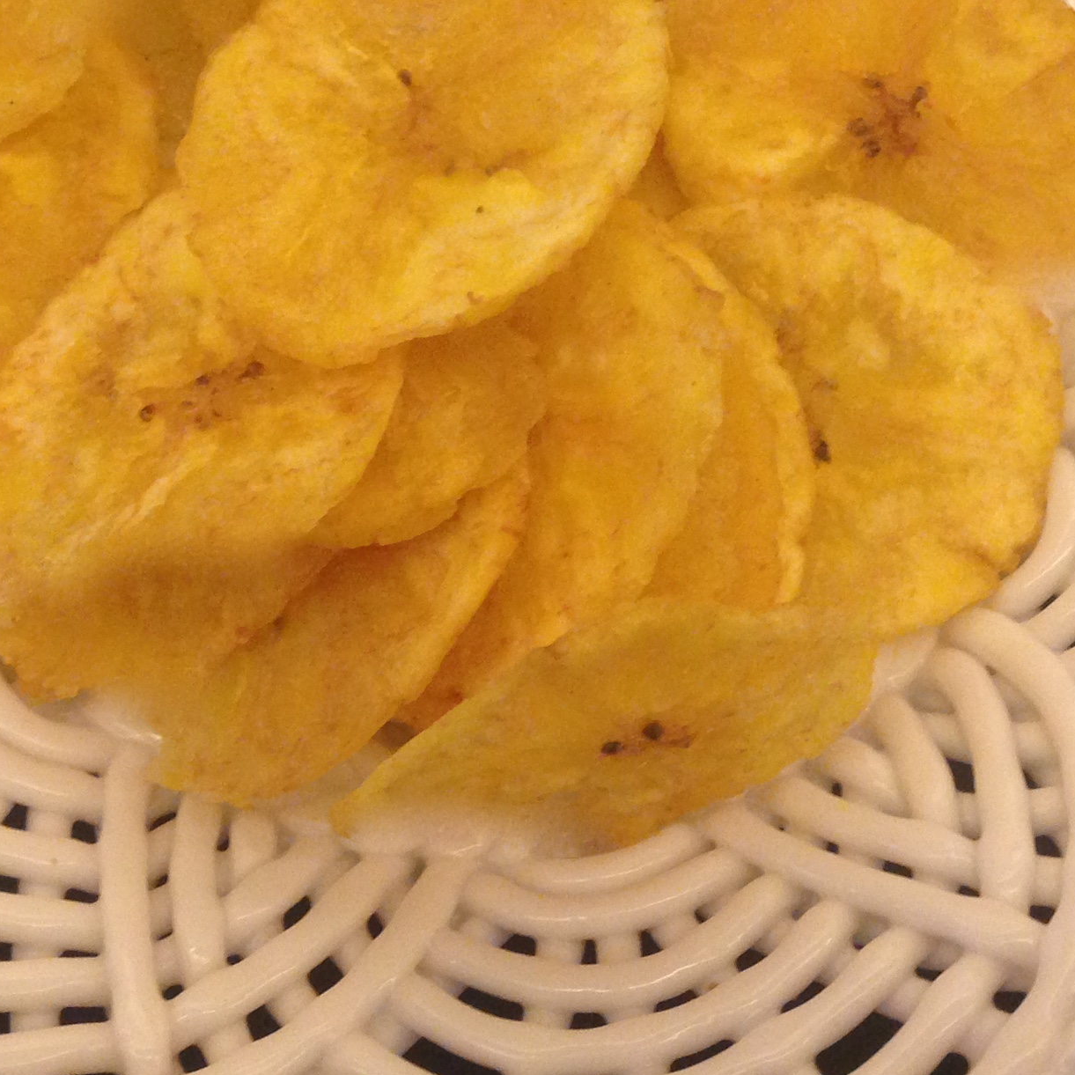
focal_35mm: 78
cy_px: 331
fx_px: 2741
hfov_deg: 22.2
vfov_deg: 22.1
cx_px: 482
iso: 160
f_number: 2.4
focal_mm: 4.12
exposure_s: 1/20
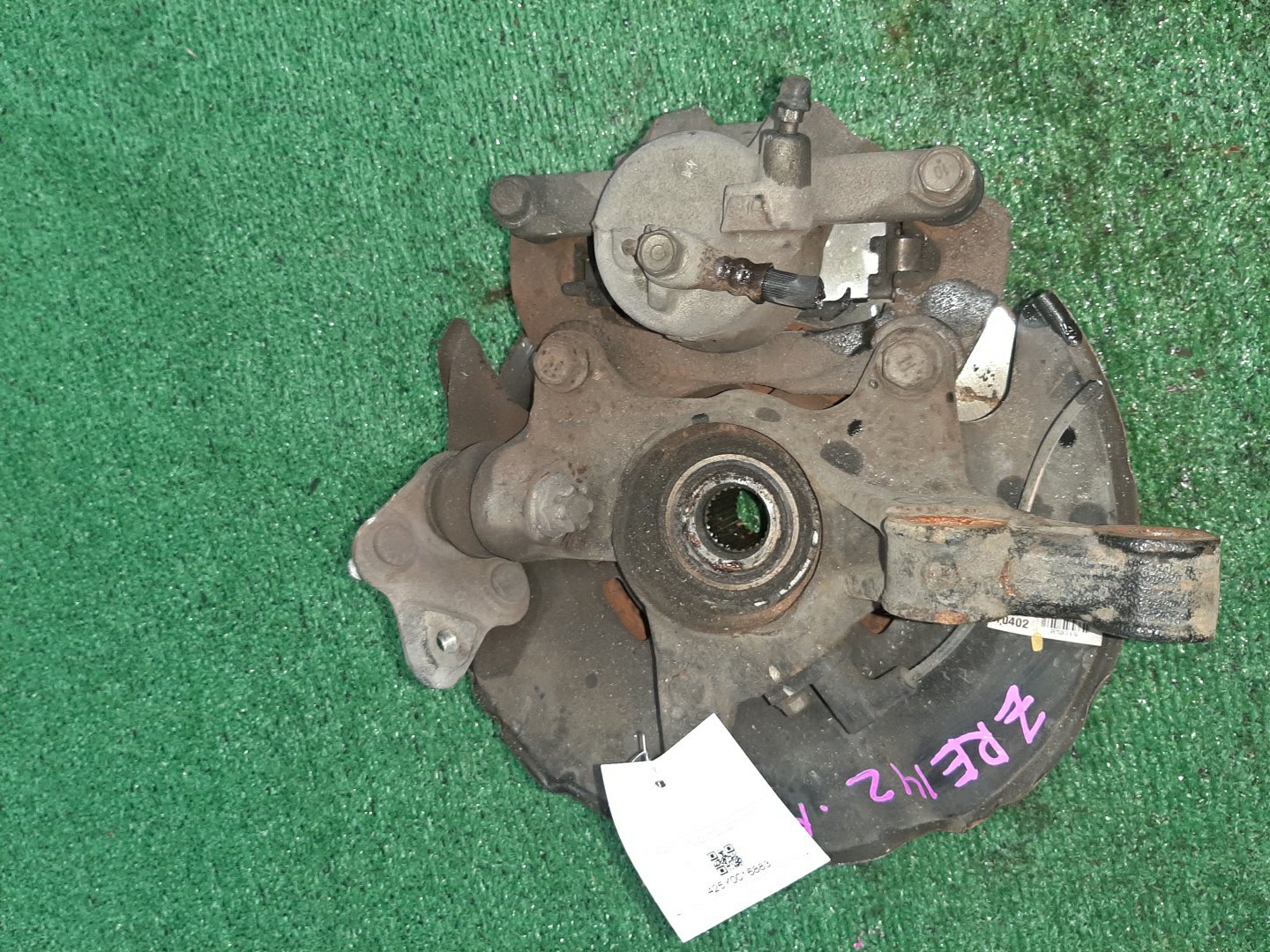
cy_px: 476
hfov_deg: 67.3
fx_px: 954
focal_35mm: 26
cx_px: 635
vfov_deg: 53.1
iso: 234
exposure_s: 1/50
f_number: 1.7
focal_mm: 3.93
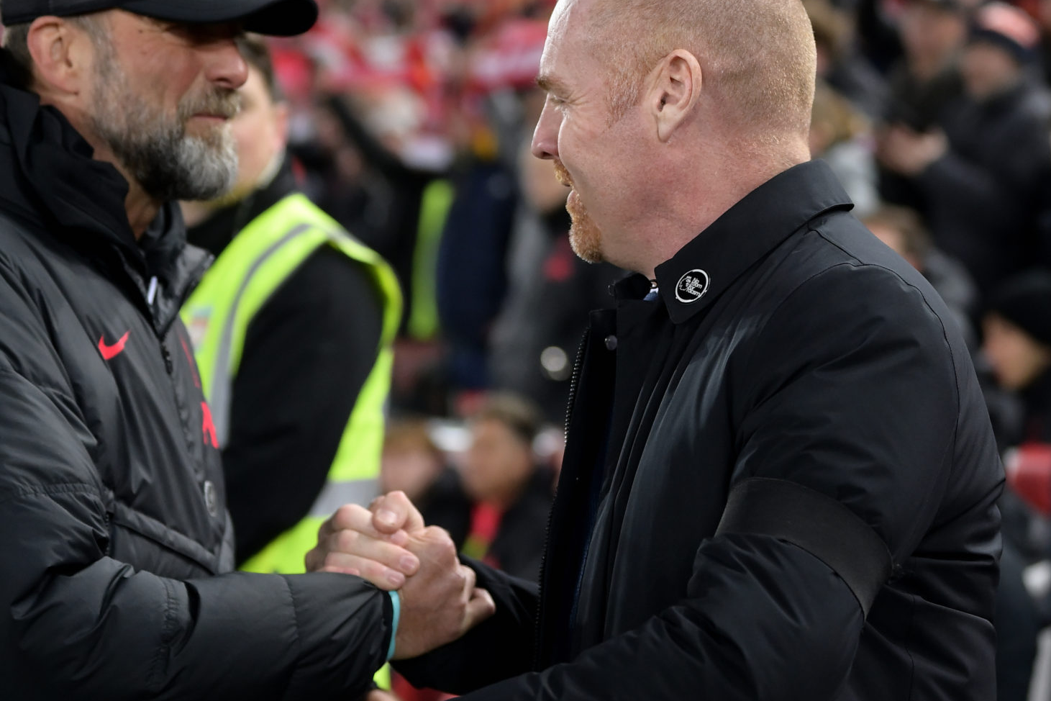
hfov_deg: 22.1
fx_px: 2686
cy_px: 274
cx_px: 403
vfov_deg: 14.9
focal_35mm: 92
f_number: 2.8
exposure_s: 1/1000
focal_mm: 70
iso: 3200
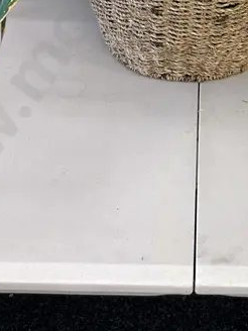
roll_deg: -2.0
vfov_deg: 21.7
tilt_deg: -16.7
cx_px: 217
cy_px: -167
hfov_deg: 19.3
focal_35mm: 75
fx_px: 716
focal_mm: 6.86
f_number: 1.78
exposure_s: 1/100
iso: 160
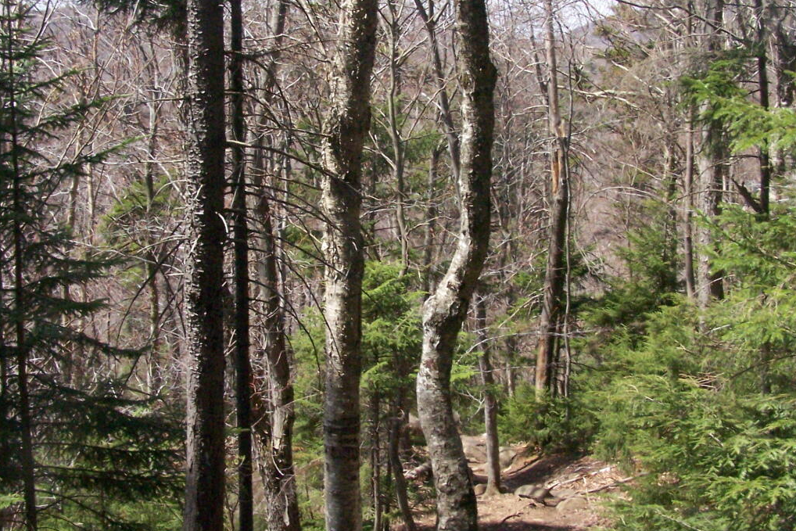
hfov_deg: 37.5
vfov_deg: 25.5
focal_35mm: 53
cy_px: 260
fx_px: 1172
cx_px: 398
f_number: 5.6
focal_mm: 6.3
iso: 400
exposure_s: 1/800
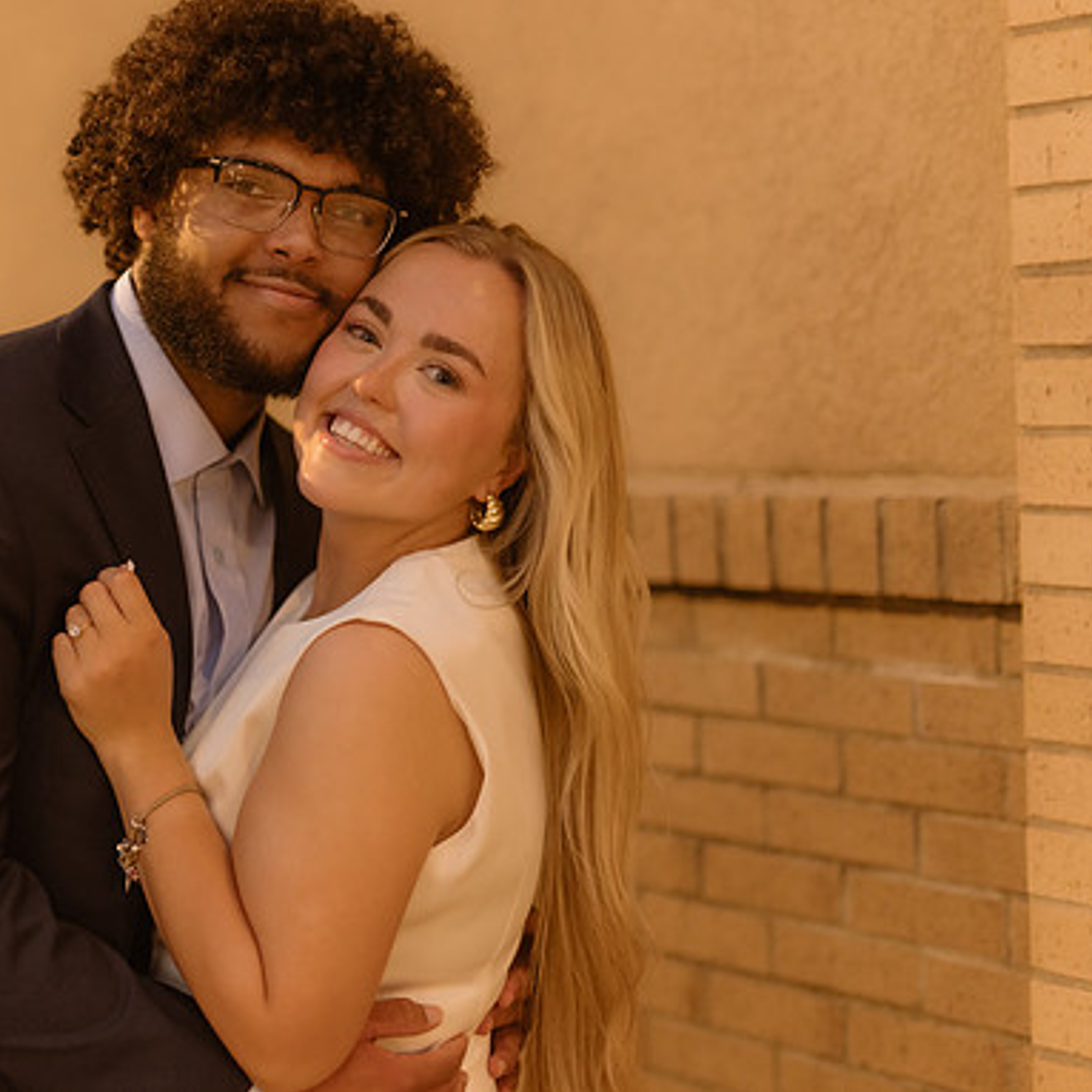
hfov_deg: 24.0
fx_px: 2534
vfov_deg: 24.3
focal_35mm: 71
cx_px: 264
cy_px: 540
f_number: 1.4
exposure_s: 1/125
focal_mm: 50
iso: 1000
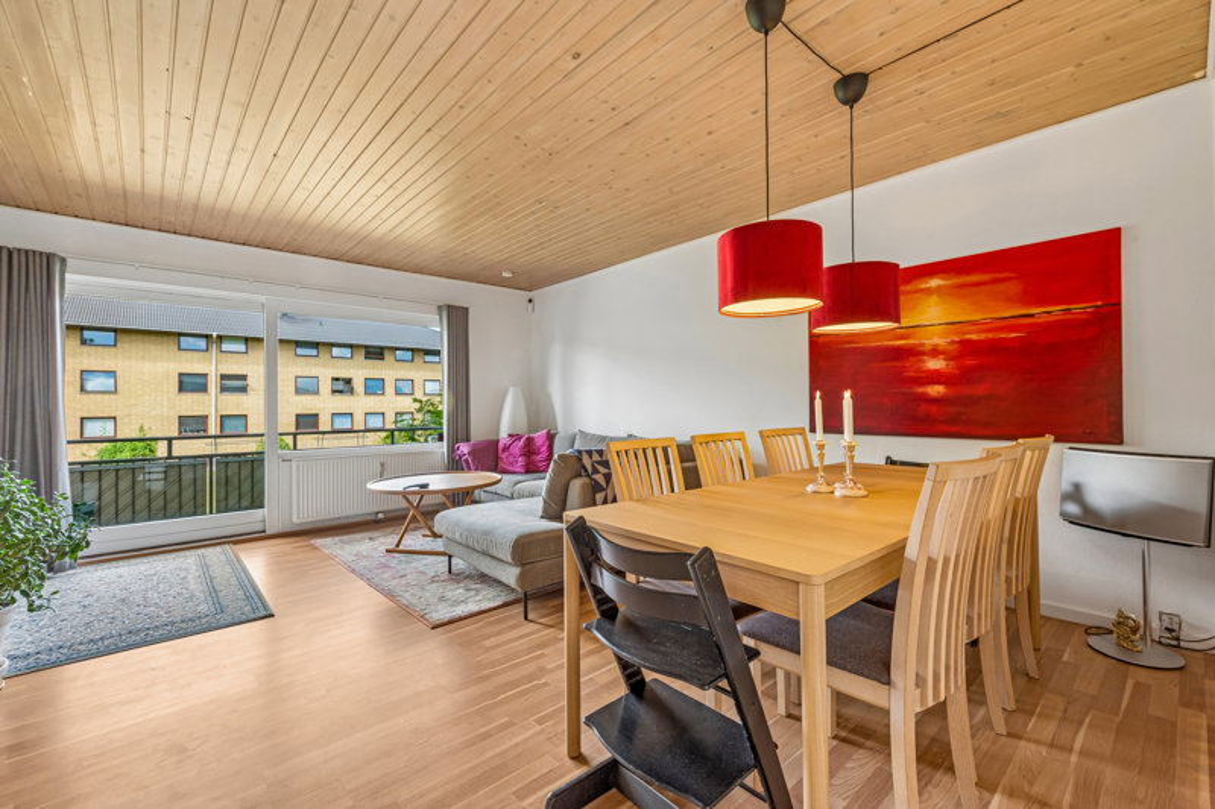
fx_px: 506
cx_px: 608
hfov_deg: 100.4
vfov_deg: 77.3
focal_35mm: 15
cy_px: 404
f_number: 10
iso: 200
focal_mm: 15
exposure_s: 1/10
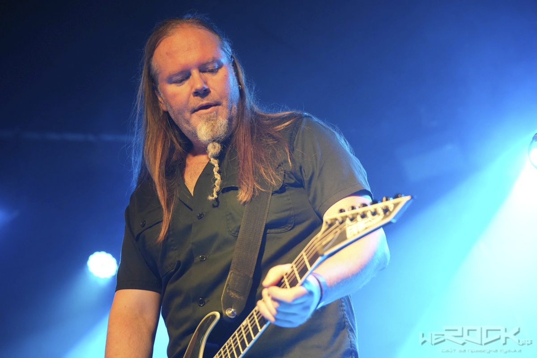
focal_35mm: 70
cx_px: 268
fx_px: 1044
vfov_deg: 19.5
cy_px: 179
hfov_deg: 28.8
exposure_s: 1/80
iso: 6400
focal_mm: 70
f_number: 2.8
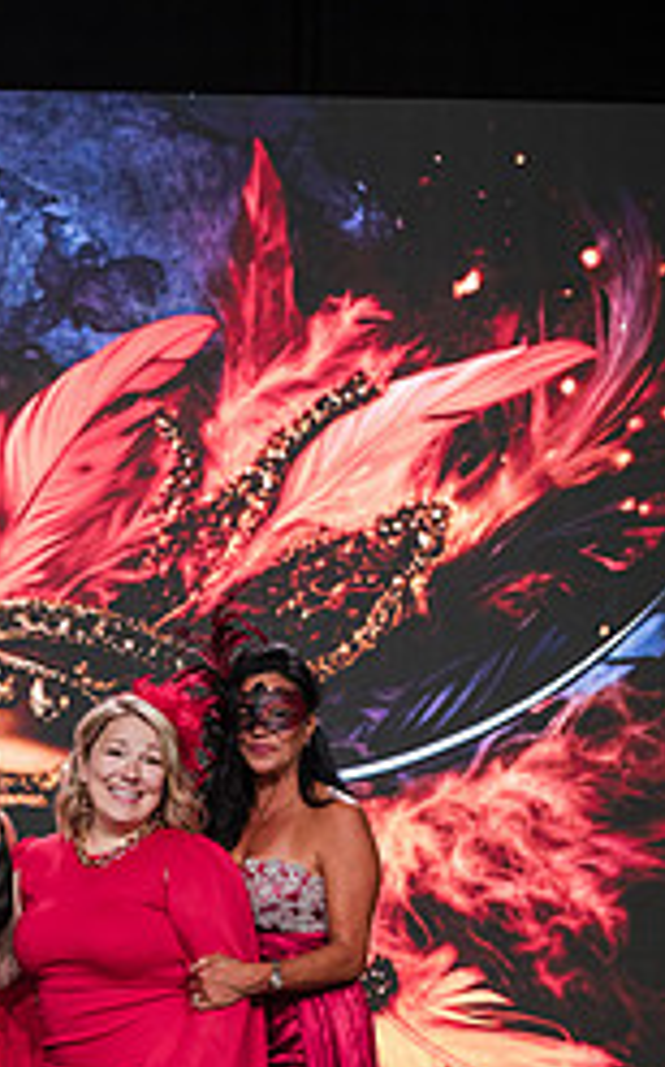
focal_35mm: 93
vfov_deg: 21.9
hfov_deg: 13.9
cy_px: 916
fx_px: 2701
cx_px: 30
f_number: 2.8
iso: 800
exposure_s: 1/125
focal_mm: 50
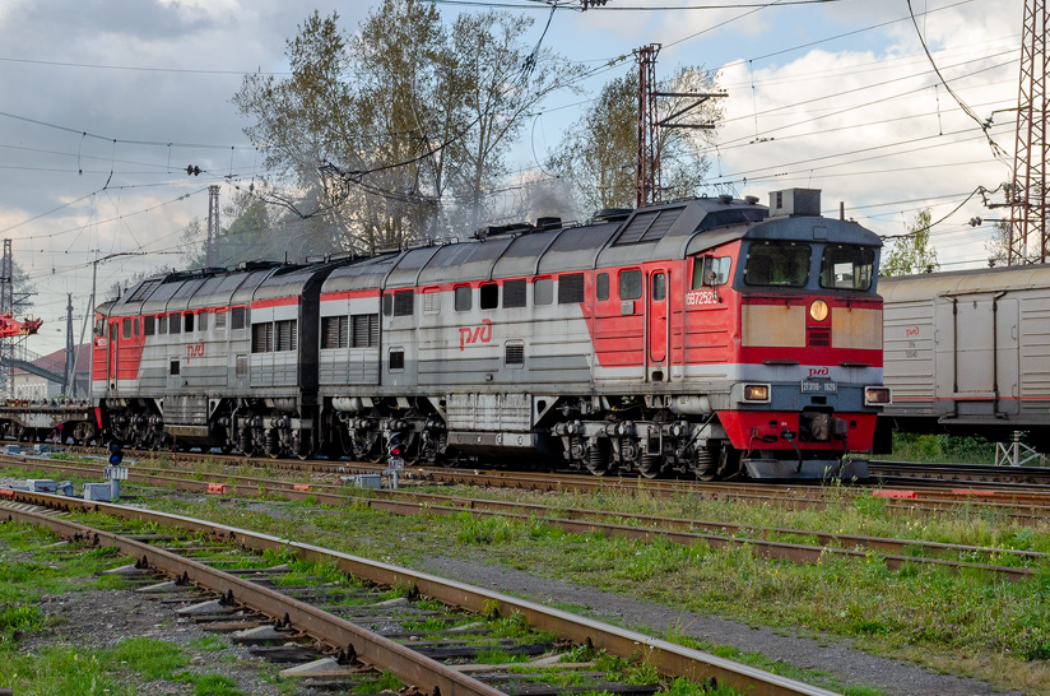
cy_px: 217
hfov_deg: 28.5
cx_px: 548
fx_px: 2067
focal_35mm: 71
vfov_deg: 19.0
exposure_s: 1/320
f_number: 7.1
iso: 400
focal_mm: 30
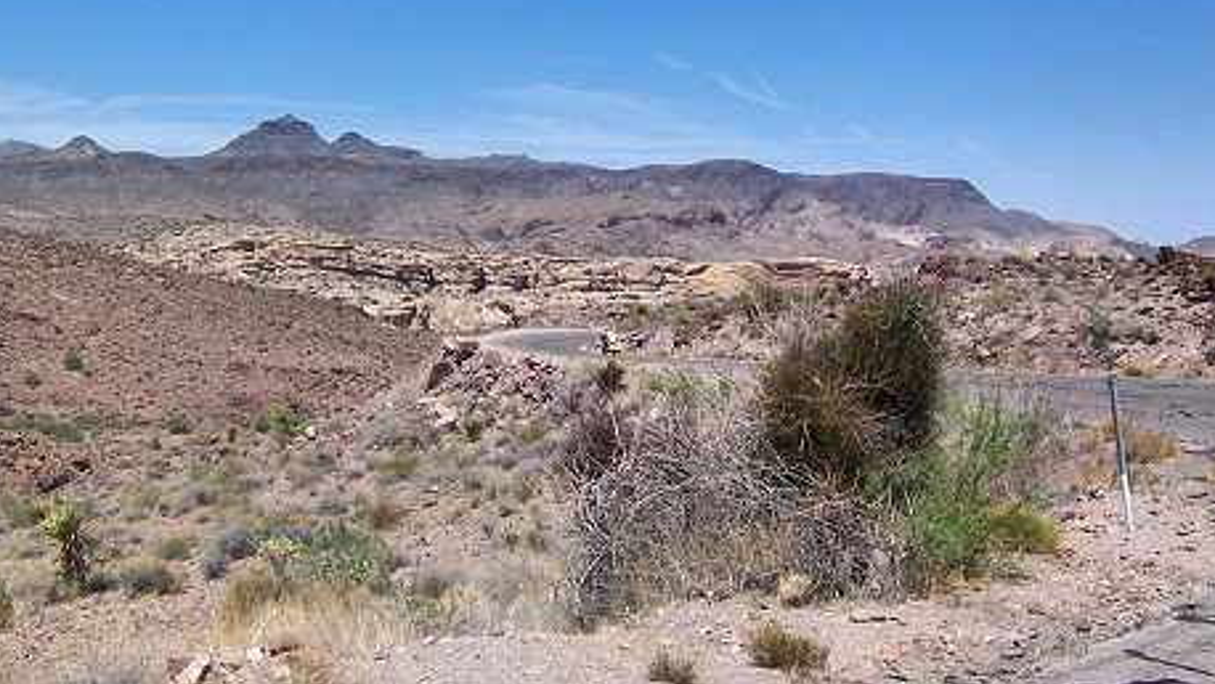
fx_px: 1128
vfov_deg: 33.8
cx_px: 565
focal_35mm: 35
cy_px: 347
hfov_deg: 56.6
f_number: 5.6
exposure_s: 1/320
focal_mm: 3.8
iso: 64
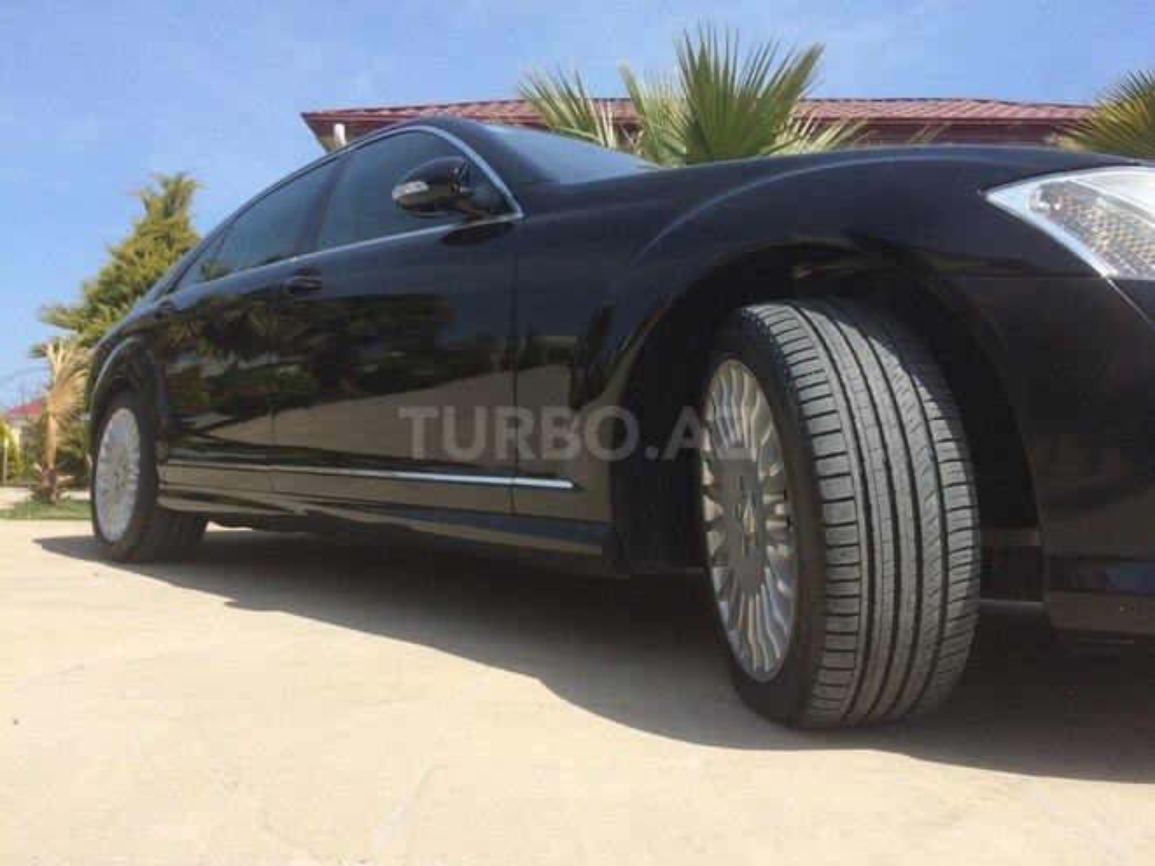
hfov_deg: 61.7
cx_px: 578
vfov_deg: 48.2
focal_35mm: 29
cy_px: 433
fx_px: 968
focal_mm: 4.15
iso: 32
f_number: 2.2
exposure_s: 1/1786
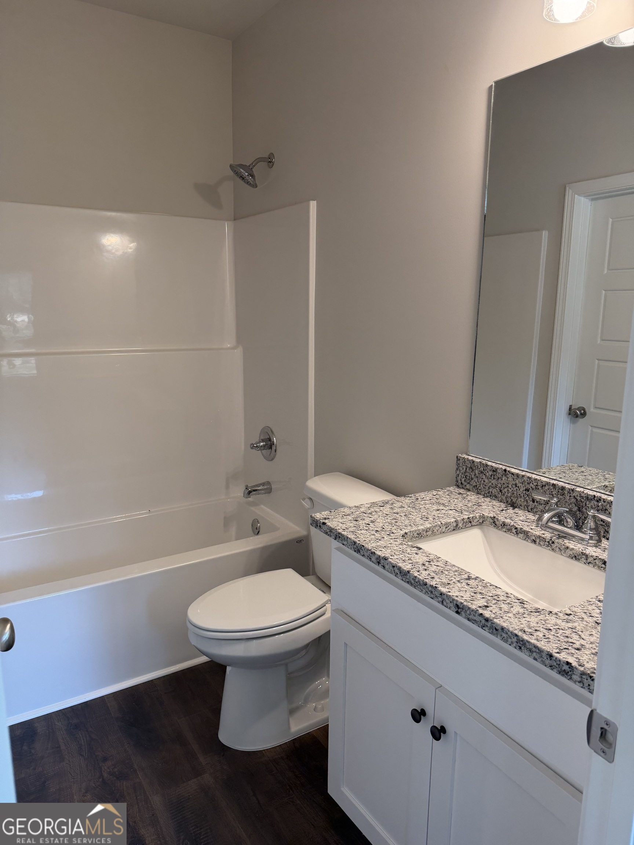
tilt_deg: -10.7
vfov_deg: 71.6
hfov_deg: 56.8
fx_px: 586
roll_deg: +0.0
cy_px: 422
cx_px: 317
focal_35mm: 24
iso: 125
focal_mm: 6.76
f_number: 1.78
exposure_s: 1/120
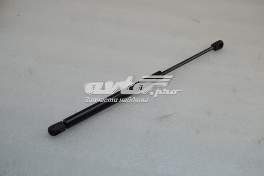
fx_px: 319
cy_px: 88
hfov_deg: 45.0
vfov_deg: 30.9
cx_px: 132
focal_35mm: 44
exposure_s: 1/125
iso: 220
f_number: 5.6
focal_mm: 29
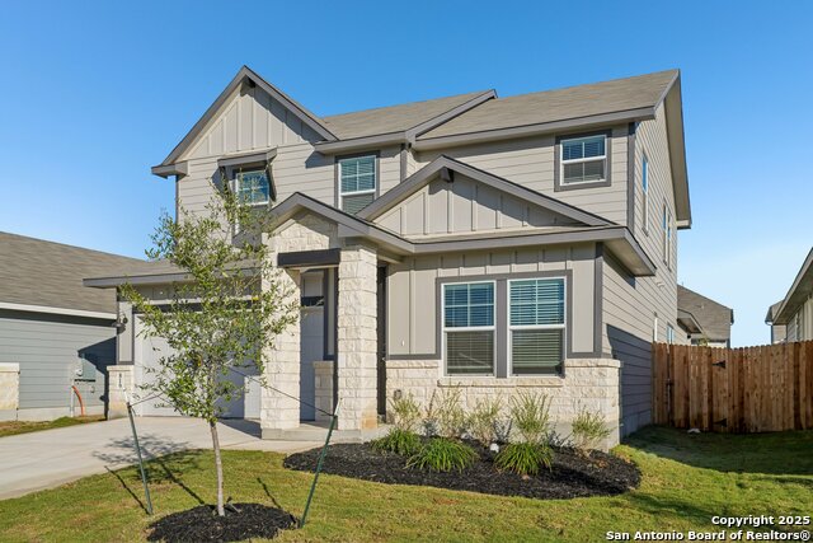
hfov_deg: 58.7
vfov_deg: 41.1
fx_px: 723
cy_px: 272
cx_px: 406
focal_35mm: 32
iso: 200
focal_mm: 32
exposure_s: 1/750
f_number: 8
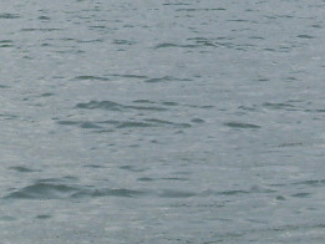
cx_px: 359
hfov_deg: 5.5
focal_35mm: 361
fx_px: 3391
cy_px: -101
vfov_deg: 4.1
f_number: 4.4
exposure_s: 1/1000
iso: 80
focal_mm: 15.3
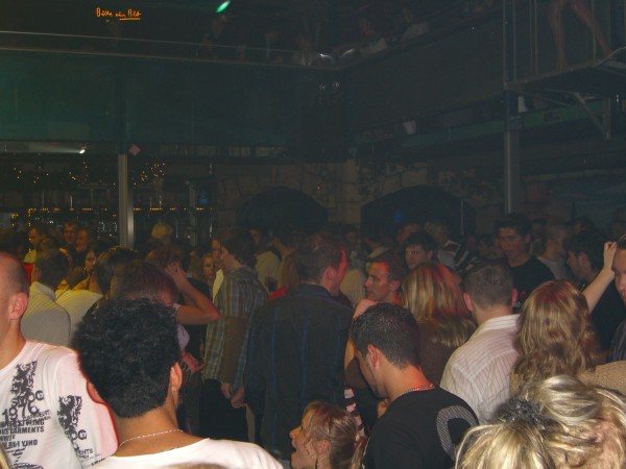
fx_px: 832
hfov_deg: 41.2
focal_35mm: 46
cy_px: 234
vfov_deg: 31.5
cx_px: 313
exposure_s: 1/60
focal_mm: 9.5
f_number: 3.1
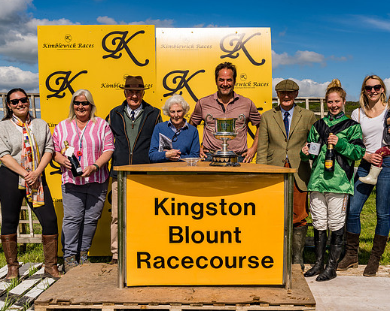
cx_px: 239
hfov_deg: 40.9
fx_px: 519
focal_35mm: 45
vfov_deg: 33.4
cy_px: 157
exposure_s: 1/160
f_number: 11
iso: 50
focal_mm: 34
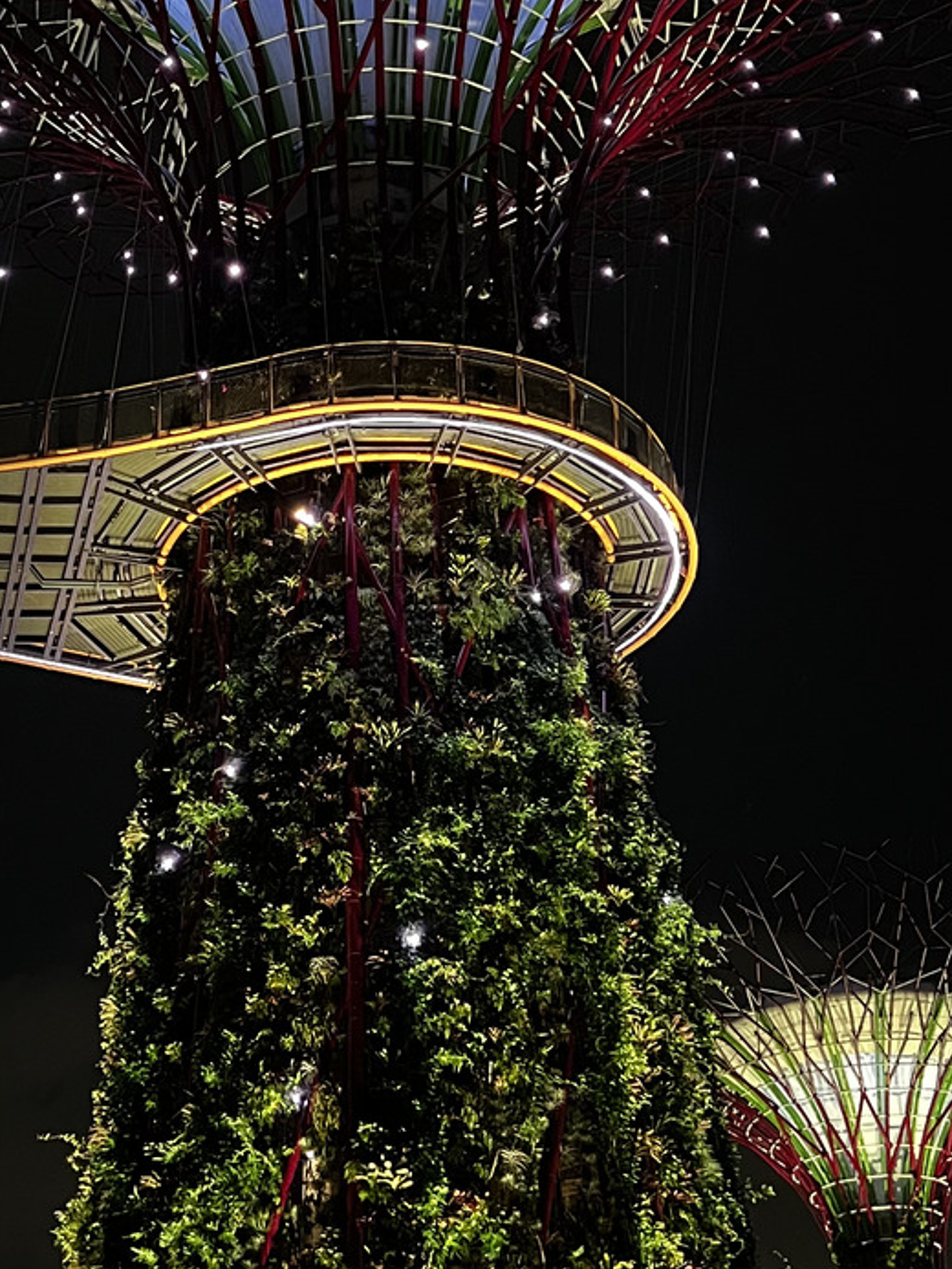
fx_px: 2199
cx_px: 339
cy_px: 264
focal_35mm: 60
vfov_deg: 31.4
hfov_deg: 24.3
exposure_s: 1/30
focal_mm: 5.7
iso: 1000
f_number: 1.5
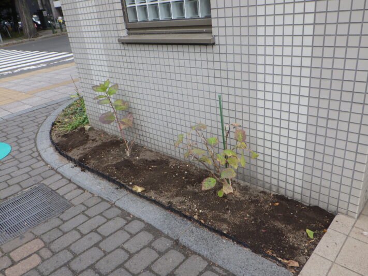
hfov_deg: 63.5
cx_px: 184
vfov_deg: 49.7
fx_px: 298
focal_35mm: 28
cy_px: 138
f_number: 4.2
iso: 125
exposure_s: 1/125
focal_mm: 5
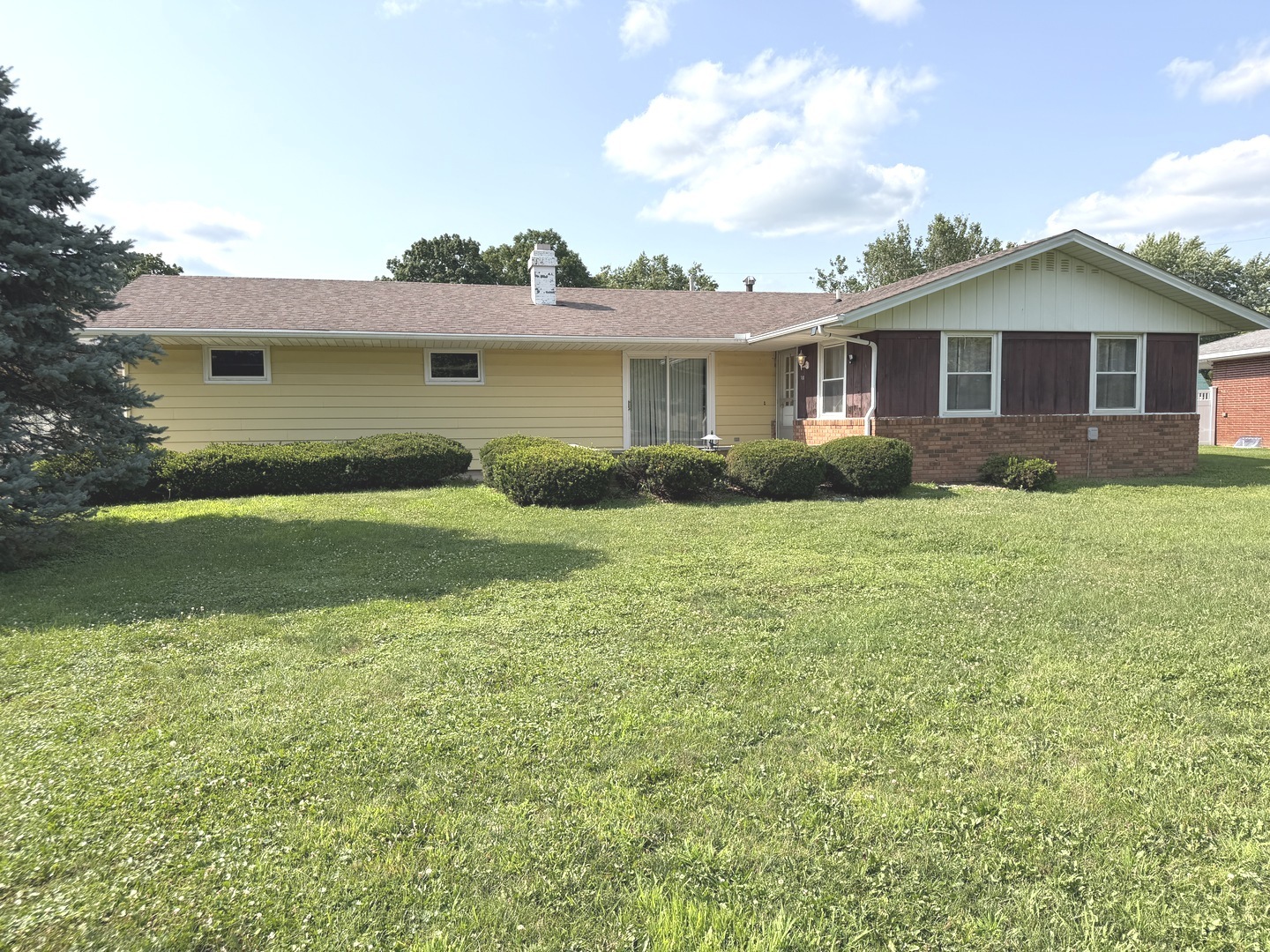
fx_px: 881
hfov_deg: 71.6
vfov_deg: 56.8
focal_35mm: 24
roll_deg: +0.9
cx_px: 635
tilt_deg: -3.3
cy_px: 476
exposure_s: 1/3953
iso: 80
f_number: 1.78
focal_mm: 6.76
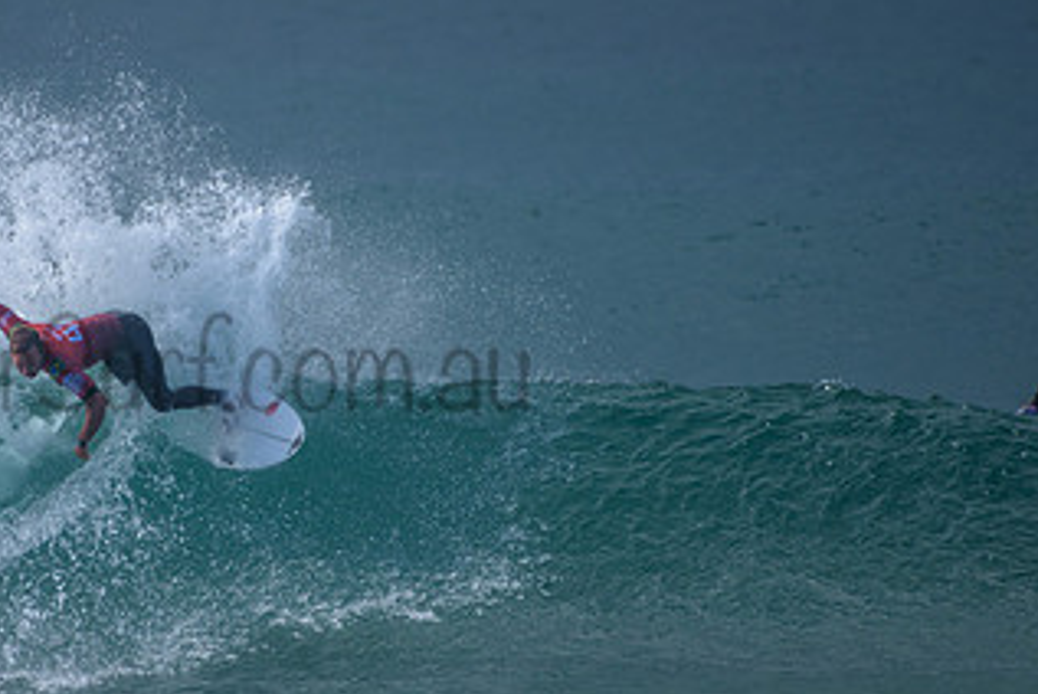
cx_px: 183
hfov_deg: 2.2
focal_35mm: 930
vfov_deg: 1.5
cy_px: 336
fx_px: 26839
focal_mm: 500
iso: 250
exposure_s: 1/2000
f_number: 5.6
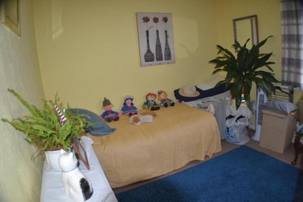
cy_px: 101
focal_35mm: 27
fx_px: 227
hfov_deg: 67.4
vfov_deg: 47.9
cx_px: 152
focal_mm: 18
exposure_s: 1/60
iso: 800
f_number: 3.5
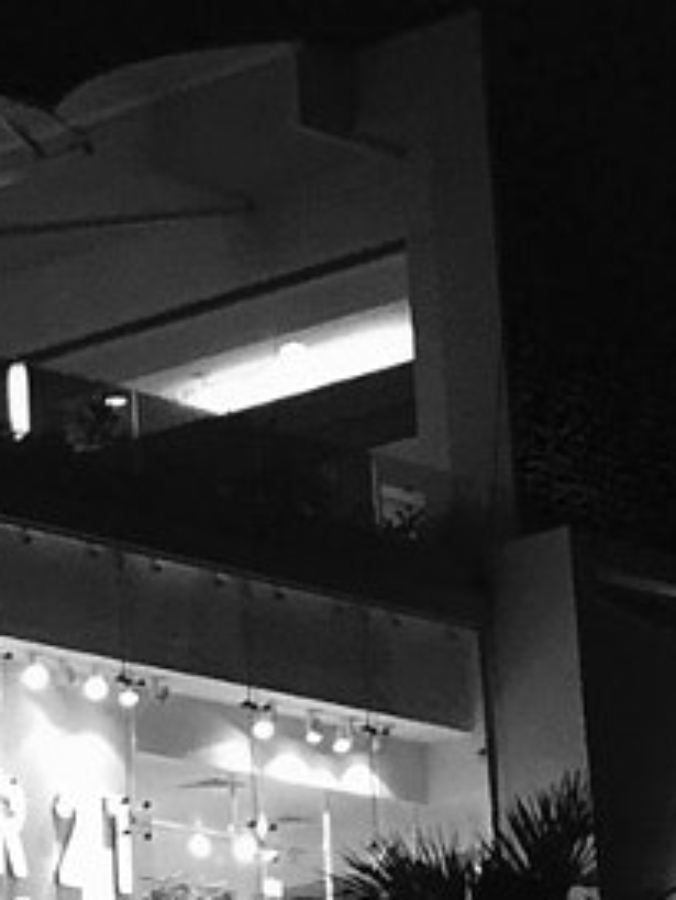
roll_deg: +2.7
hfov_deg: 8.7
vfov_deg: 11.5
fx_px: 4423
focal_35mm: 170
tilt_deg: +22.4
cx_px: 112
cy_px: -26
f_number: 2.2
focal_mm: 4.15
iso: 50
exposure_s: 1/30
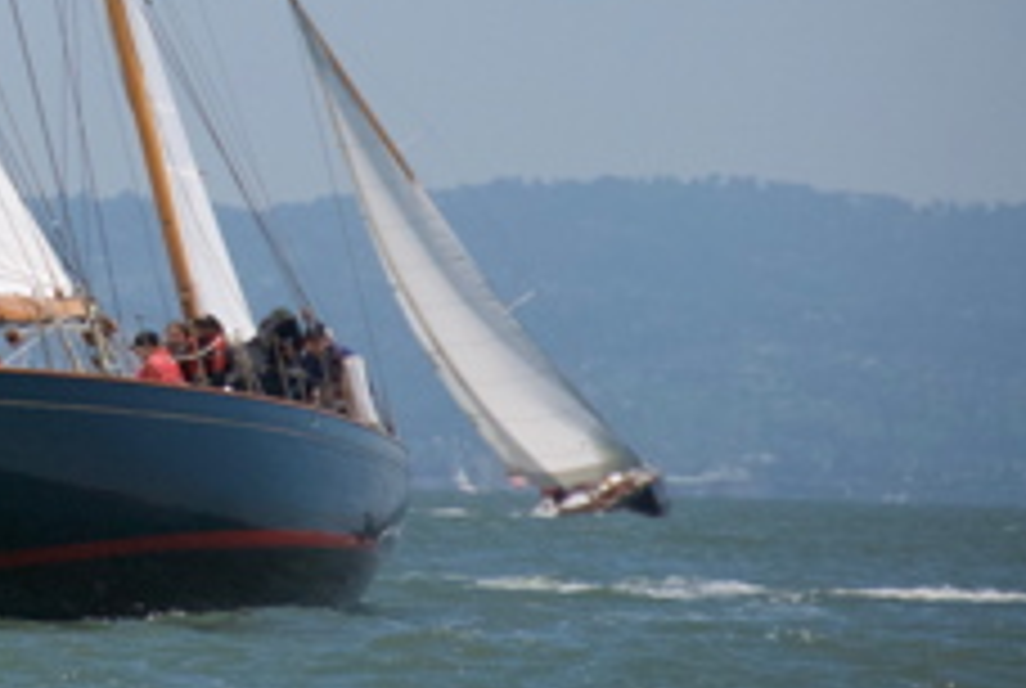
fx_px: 16477
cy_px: -49
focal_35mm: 577
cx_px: -178
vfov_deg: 2.4
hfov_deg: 3.6
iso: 800
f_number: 5.6
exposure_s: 1/4000
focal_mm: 150
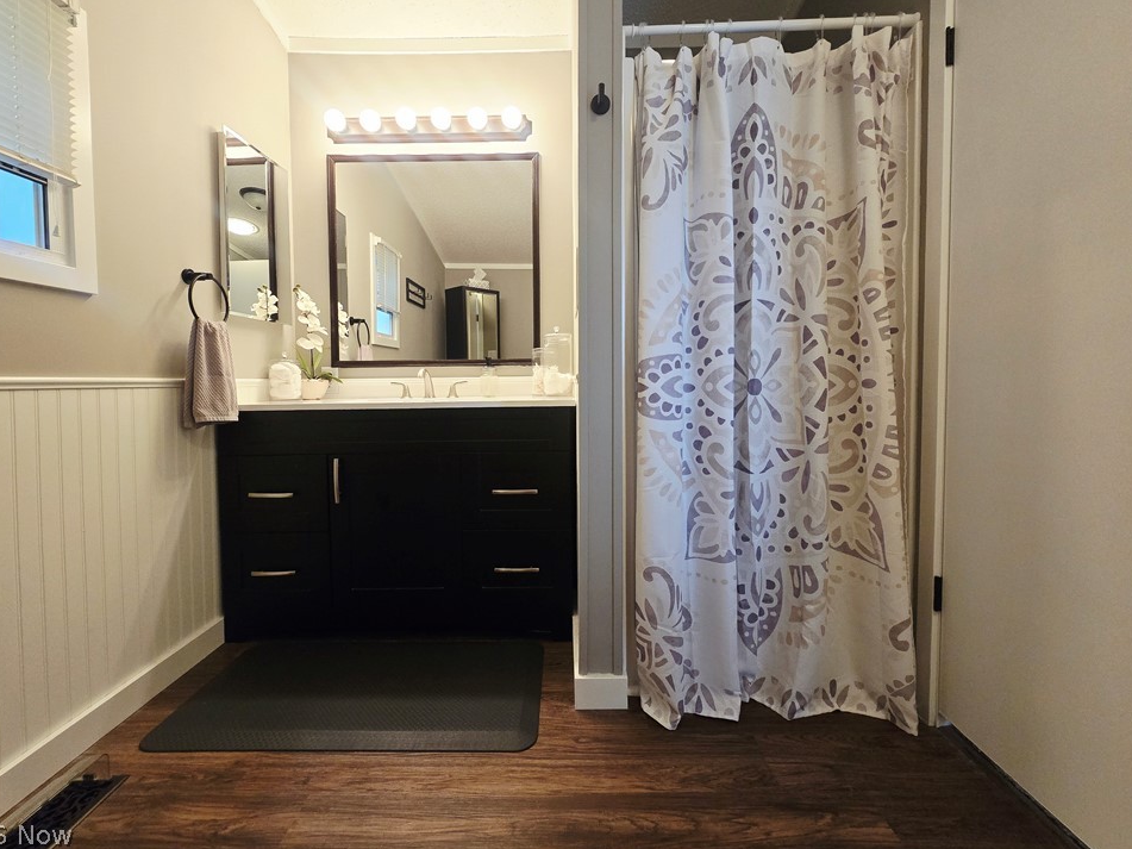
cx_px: 558
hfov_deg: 102.1
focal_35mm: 14
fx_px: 458
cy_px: 398
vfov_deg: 85.6
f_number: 2.2
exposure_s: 1/60
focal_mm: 2.2
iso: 320
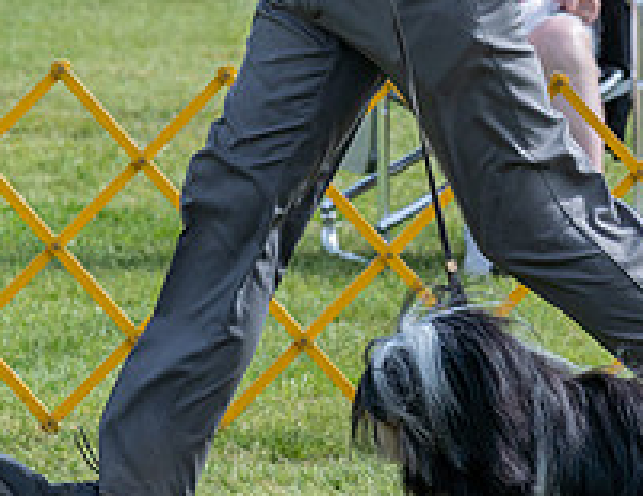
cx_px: 684
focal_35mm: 513
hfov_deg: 3.8
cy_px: -19
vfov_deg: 2.9
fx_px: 9627
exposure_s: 1/1250
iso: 250
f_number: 5.6
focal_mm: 138
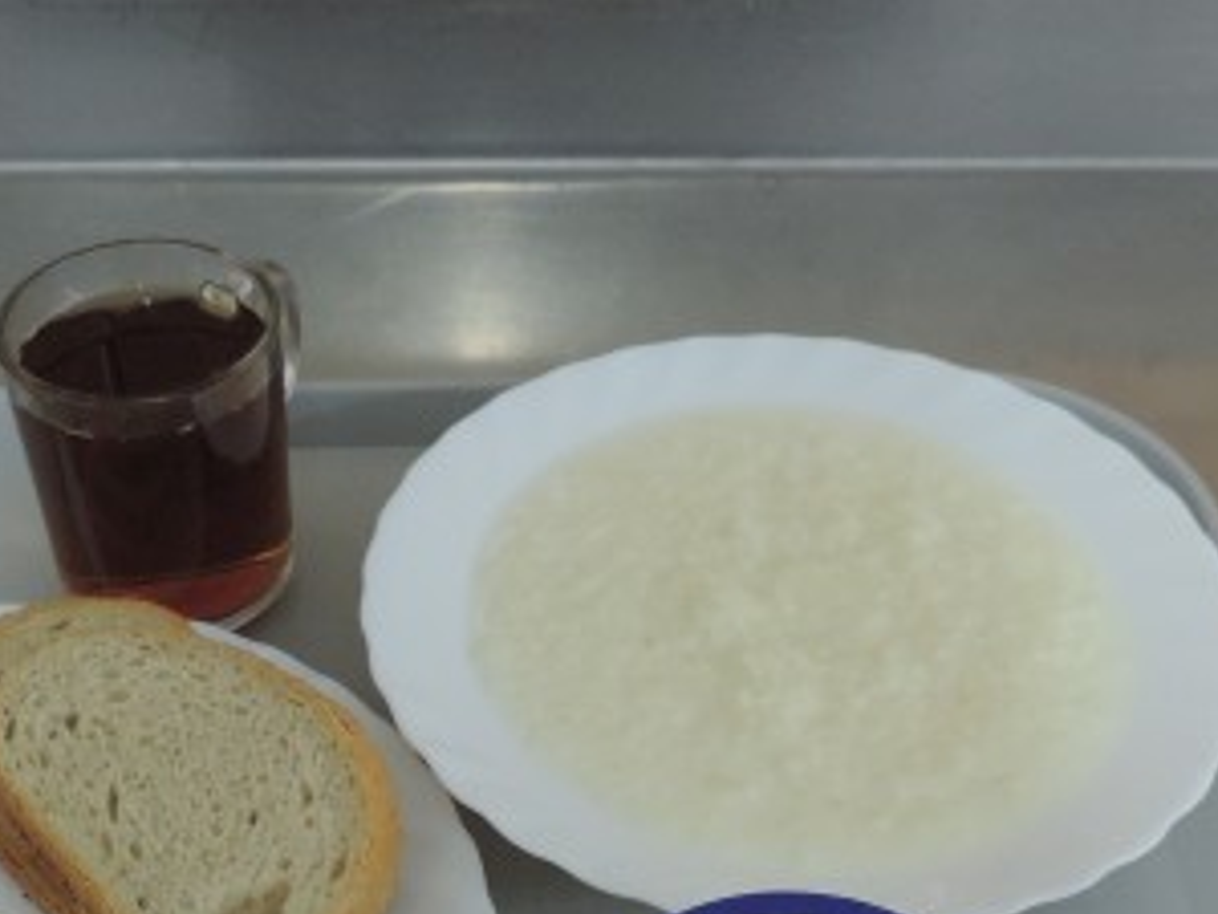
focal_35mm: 49
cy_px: 855
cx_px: 426
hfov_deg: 38.6
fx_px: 1724
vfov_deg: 28.3
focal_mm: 4.3
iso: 400
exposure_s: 1/25
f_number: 3
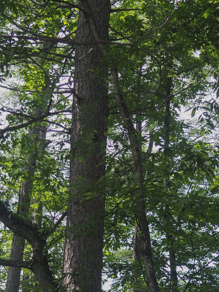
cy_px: 271
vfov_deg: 23.1
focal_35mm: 82
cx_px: 153
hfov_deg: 17.9
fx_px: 692
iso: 200
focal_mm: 20
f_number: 3.5
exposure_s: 1/250
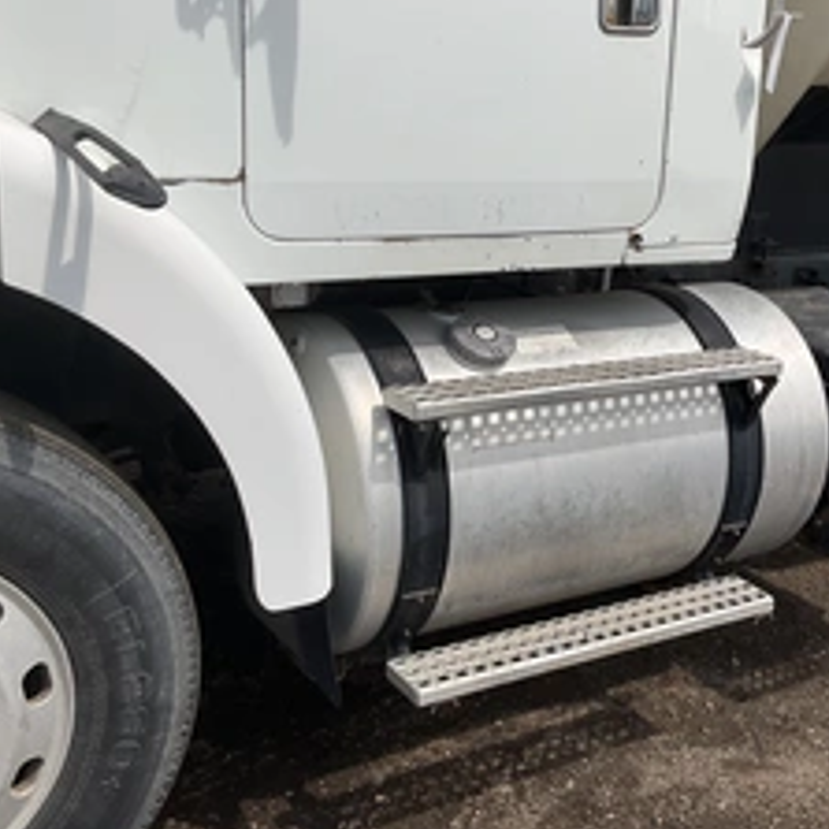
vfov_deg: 36.7
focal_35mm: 46
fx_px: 1246
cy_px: 364
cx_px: 532
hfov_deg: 36.5
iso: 25
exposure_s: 1/2959
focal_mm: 3
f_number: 1.8
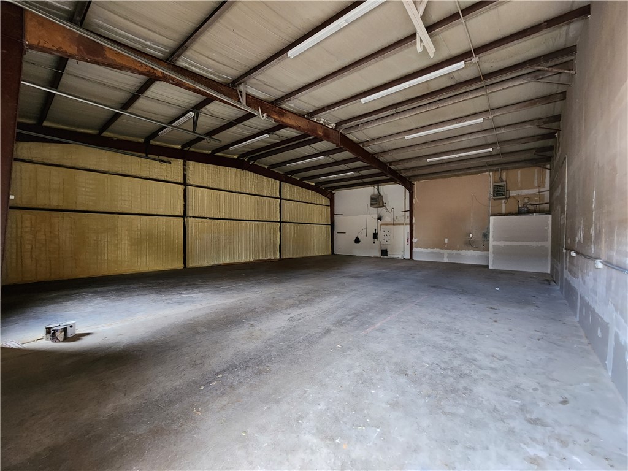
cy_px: 236
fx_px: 236
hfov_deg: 106.2
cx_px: 314
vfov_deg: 89.9
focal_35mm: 13
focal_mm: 2.2
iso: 400
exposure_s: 1/40
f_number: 2.2
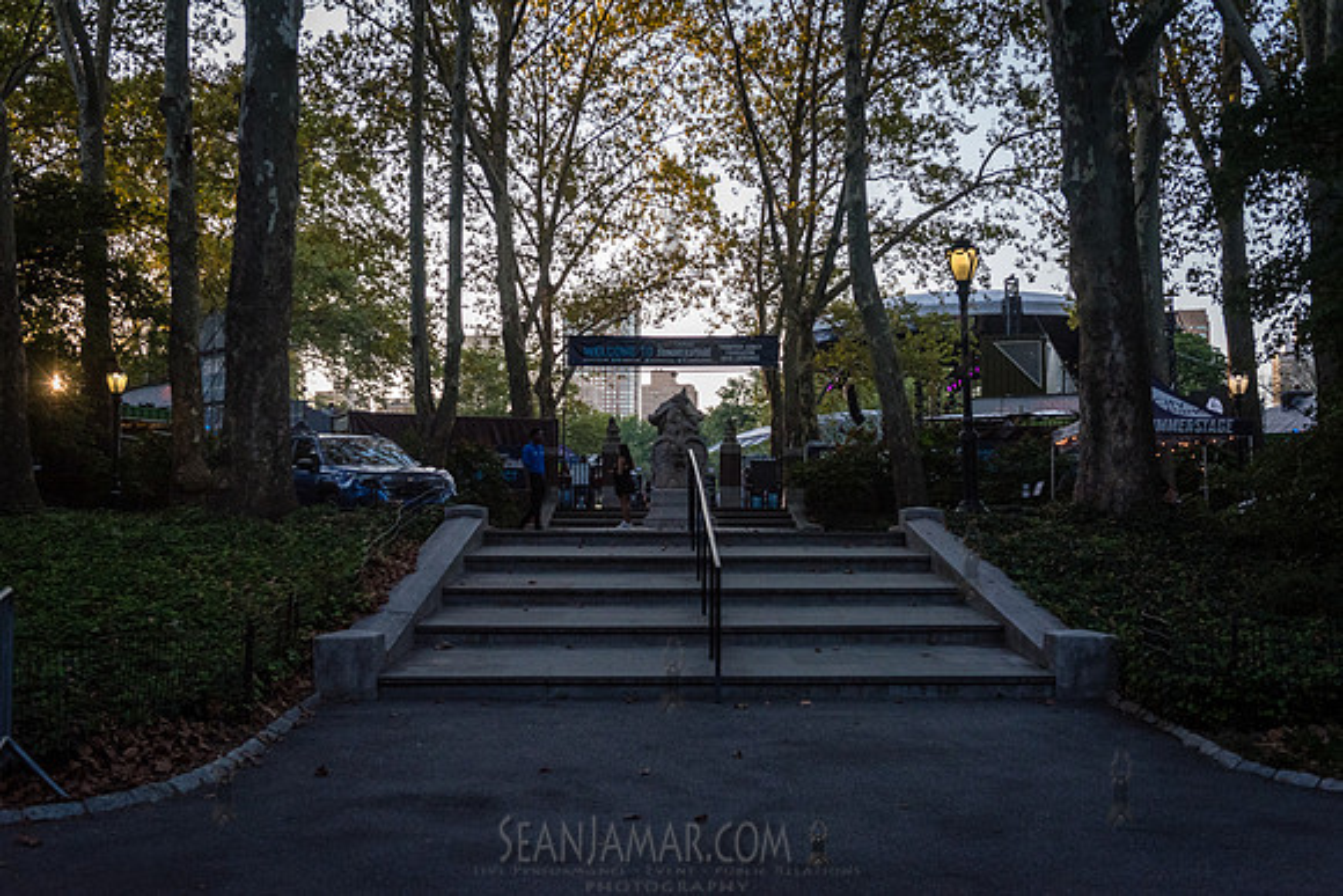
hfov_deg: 44.5
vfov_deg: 30.5
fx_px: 1642
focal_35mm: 44
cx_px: 672
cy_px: 448
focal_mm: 44
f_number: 4.5
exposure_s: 1/2000
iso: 2000
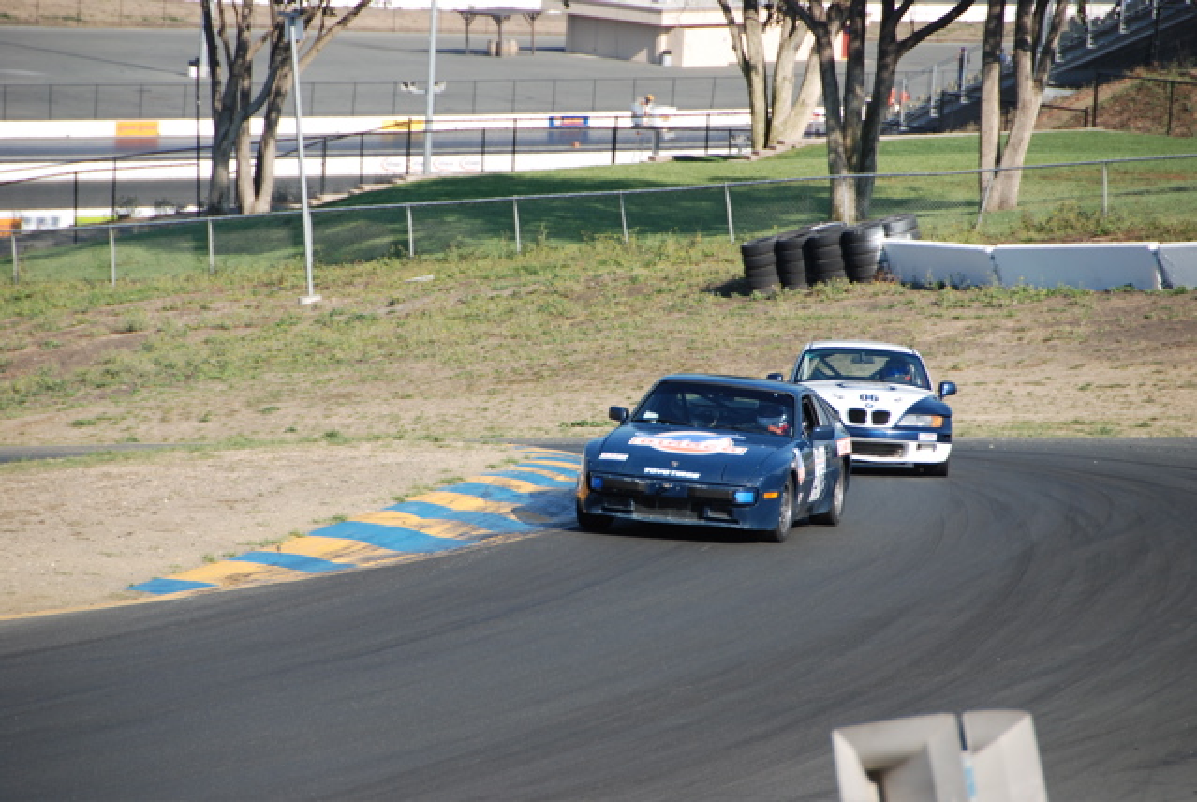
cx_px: 598
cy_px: 401
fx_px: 8490
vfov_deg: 5.4
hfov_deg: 8.1
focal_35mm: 255
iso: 200
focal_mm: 170
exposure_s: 1/640
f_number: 5.6
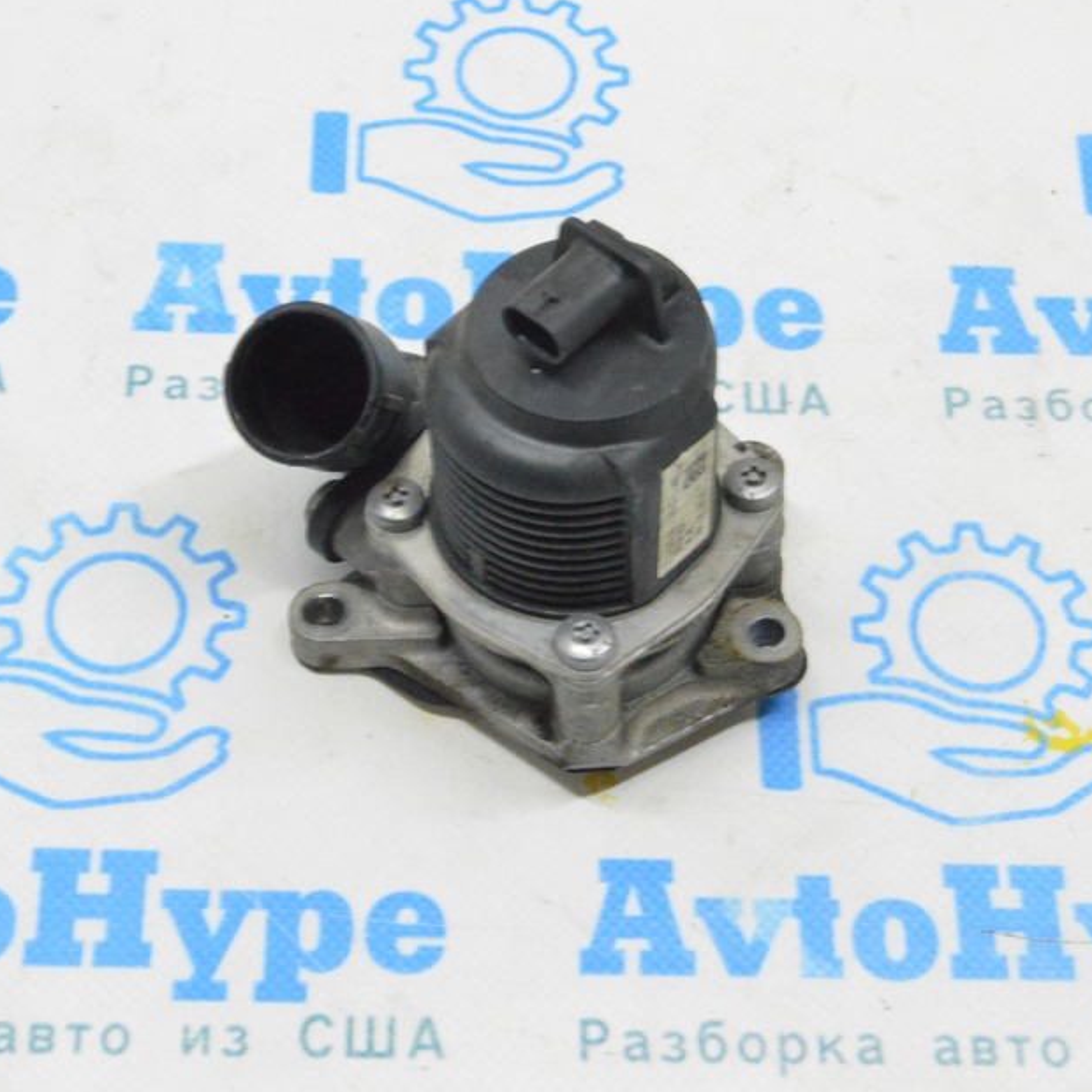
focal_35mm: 80
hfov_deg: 21.6
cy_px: 494
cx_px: 516
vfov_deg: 21.6
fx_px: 2855
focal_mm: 38
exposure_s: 1/15
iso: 6400
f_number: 20
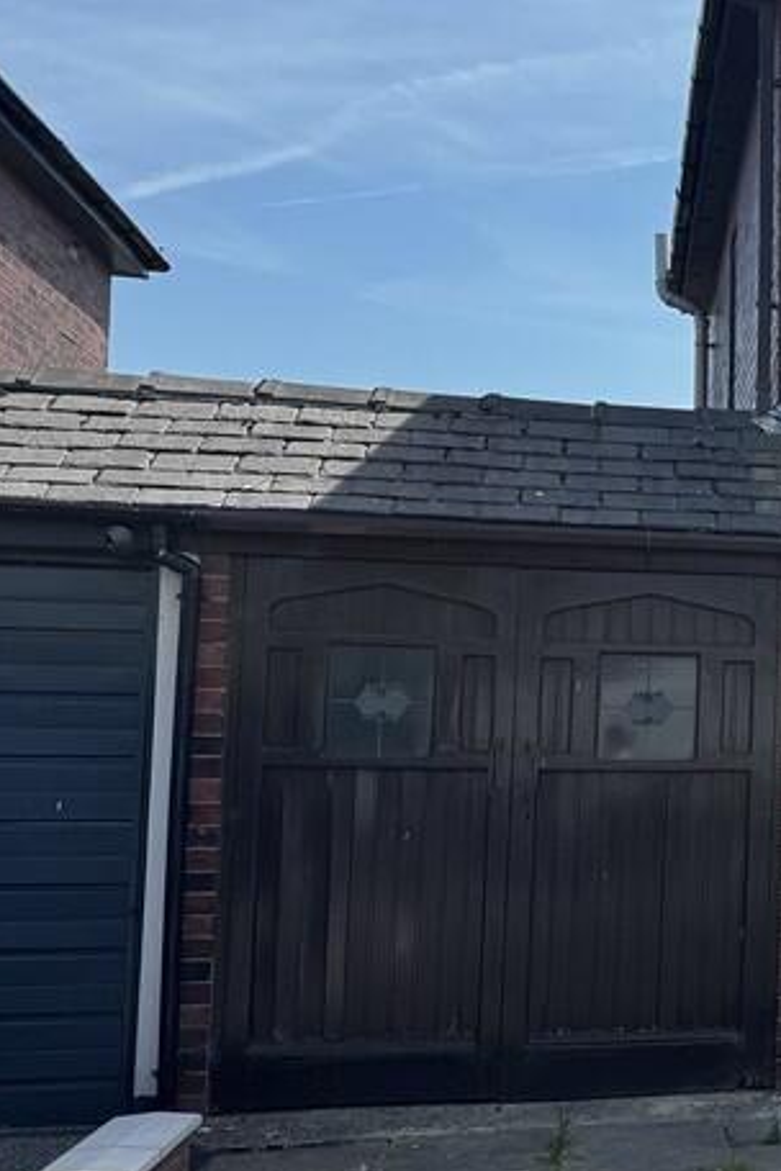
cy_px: 614
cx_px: 1166
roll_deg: -0.4
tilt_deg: +3.9
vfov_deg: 35.6
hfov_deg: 20.7
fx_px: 1822
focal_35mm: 56
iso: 80
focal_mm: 6.76
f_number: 1.78
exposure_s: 1/2331
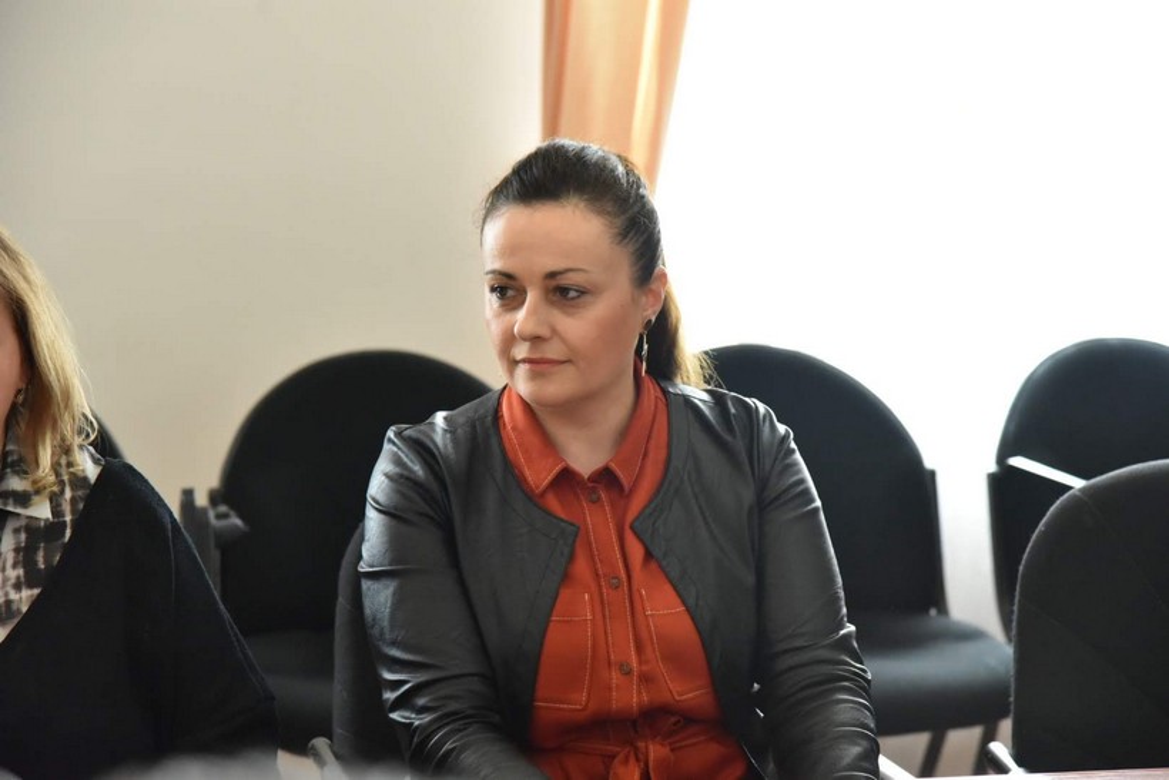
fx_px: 3410
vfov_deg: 13.0
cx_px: 584
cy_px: 390
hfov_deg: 19.5
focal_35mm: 105
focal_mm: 105
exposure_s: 1/400
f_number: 5
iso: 10000
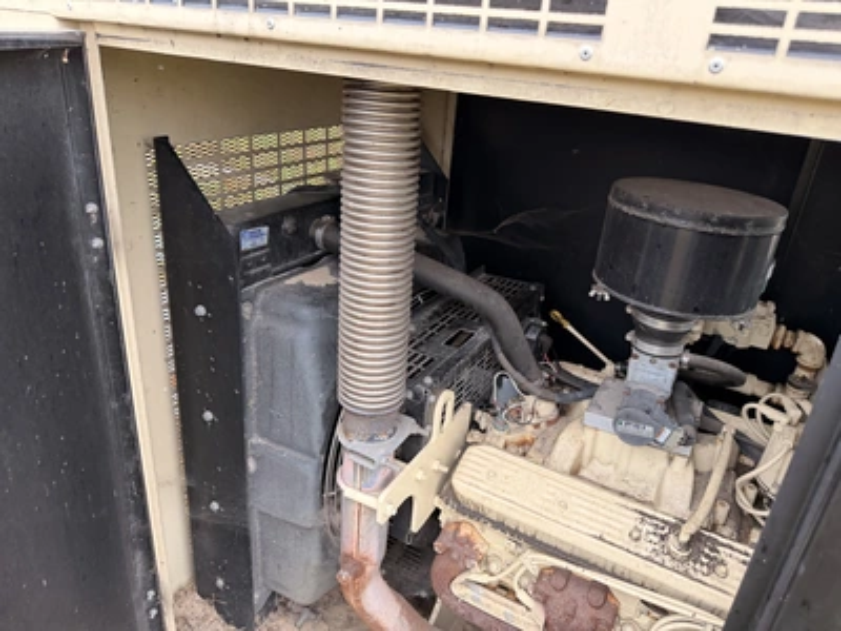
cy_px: 316
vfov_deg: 56.8
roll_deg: -5.0
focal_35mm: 24
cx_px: 420
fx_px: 583
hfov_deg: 71.6
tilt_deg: -25.1
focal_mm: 6.76
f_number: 1.78
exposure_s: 1/121
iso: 200
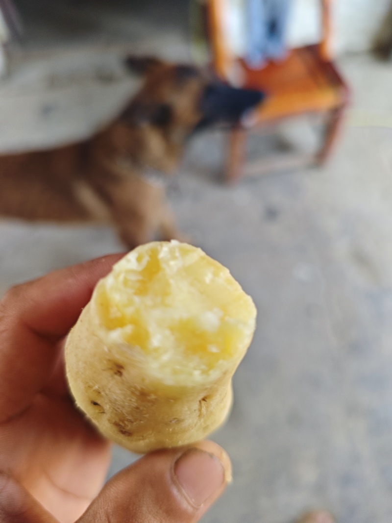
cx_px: 196
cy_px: 262
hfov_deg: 56.8
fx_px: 362
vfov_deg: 71.6
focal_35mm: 24
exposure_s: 1/100
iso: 80
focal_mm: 5.84
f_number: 1.6
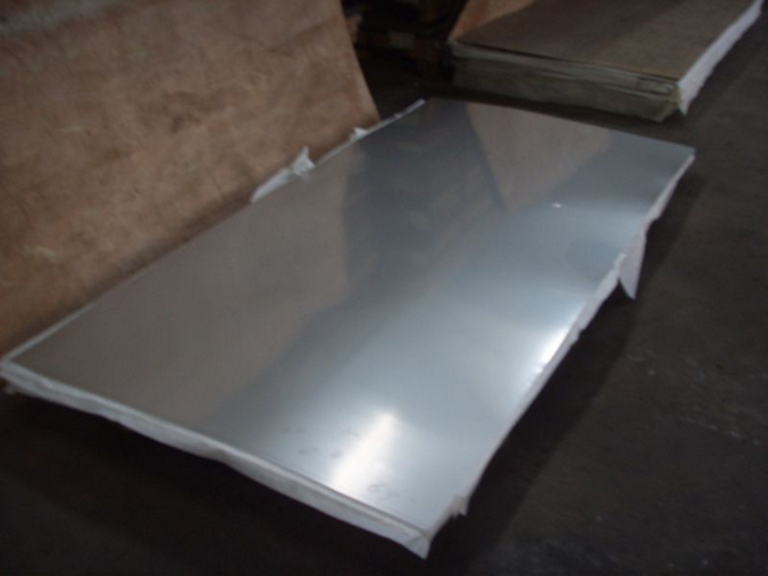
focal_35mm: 39
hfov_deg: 47.9
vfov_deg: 36.8
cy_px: 288
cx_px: 384
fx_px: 865
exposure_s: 1
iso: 63
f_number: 3.5
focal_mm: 6.6
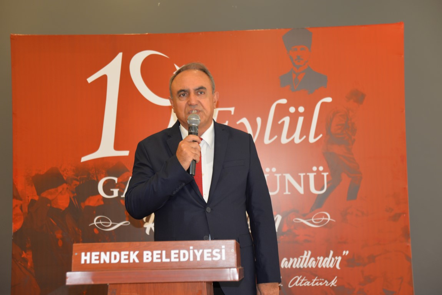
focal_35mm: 52
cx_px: 221
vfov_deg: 26.0
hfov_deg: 38.2
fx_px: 639
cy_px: 148
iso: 500
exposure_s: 1/60
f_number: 3.8
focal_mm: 52
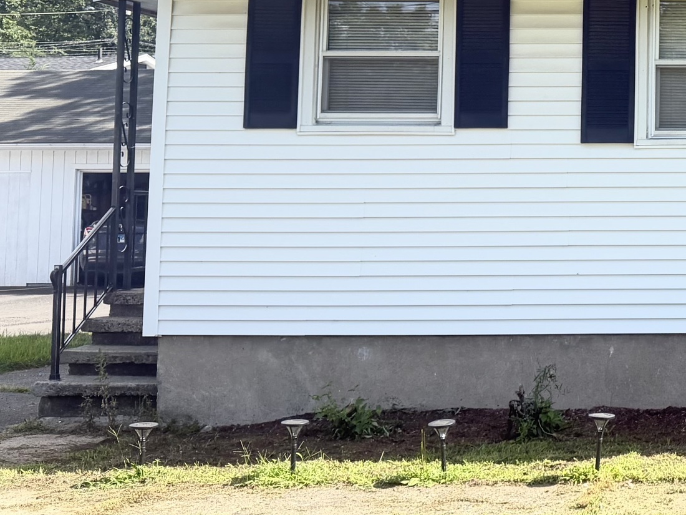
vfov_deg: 21.7
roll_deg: +0.2
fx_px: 1328
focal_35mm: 67
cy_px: 107
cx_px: 878
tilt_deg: +4.4
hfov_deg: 25.2
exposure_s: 1/2000
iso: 100
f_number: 1.78
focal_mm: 6.76
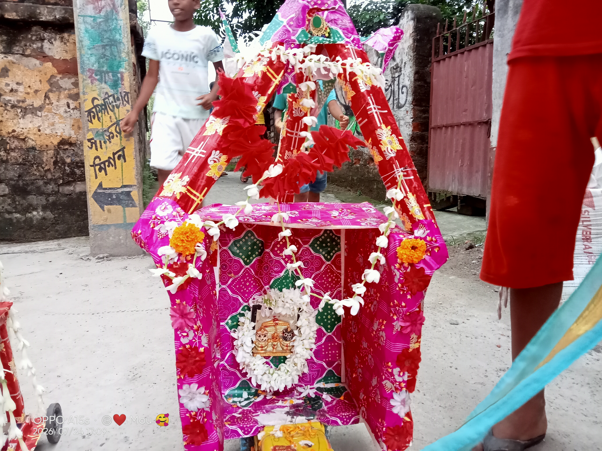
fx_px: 487
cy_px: 226
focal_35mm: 28
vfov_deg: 49.7
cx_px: 301
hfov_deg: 63.4
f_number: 2.2
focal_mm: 3.46
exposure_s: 1/33.3
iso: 425
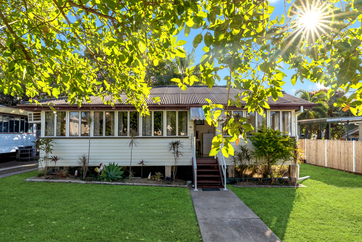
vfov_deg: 53.1
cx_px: 181
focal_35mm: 24
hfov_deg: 73.7
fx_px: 241
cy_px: 121
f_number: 20
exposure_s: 1/125
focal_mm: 24
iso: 400
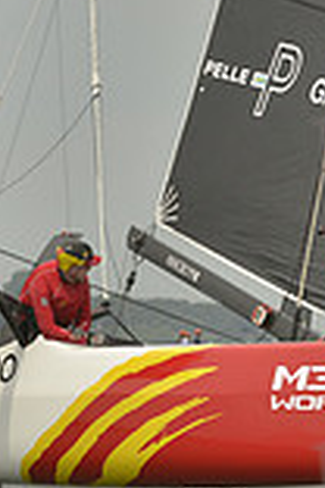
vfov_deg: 2.8
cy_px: 305
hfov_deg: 1.8
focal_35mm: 744
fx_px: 10074
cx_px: 153
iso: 280
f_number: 7.1
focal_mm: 200
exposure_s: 1/1600
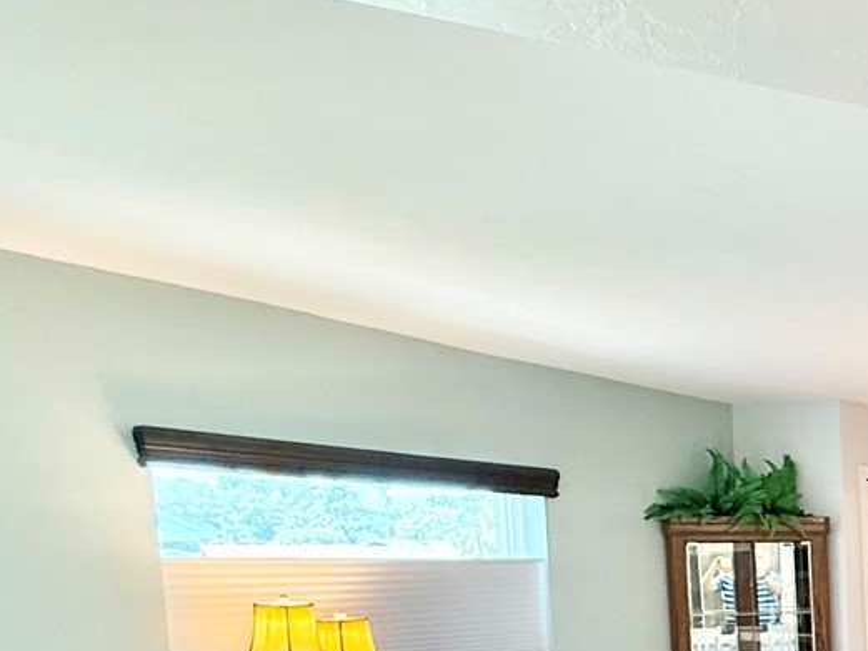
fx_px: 1078
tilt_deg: -5.4
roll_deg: +0.3
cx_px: 1186
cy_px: 649
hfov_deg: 31.3
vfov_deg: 31.2
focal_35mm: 43
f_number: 2.2
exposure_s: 1/120
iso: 320
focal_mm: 2.22
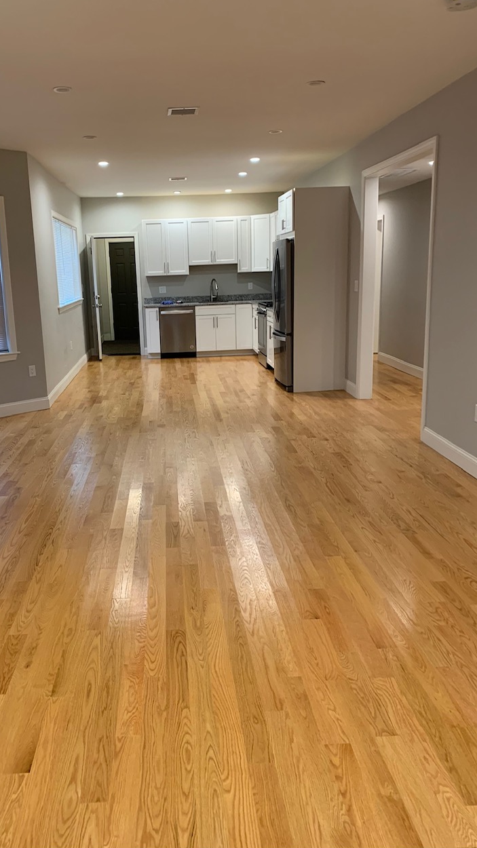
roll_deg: +2.6
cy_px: 418
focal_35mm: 29
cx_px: 179
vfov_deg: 66.1
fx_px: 652
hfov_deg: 39.9
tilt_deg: -11.4
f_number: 1.8
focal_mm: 4.25
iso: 160
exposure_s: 1/60
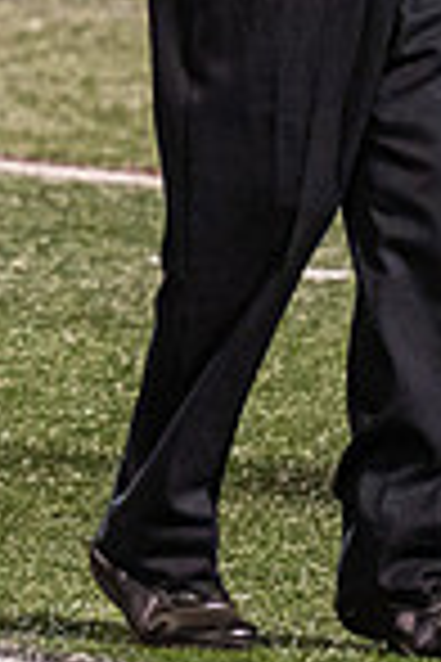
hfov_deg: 1.4
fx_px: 18245
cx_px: 334
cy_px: -22
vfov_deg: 2.1
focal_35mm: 993
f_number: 4
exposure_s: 1/200
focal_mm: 150
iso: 3200
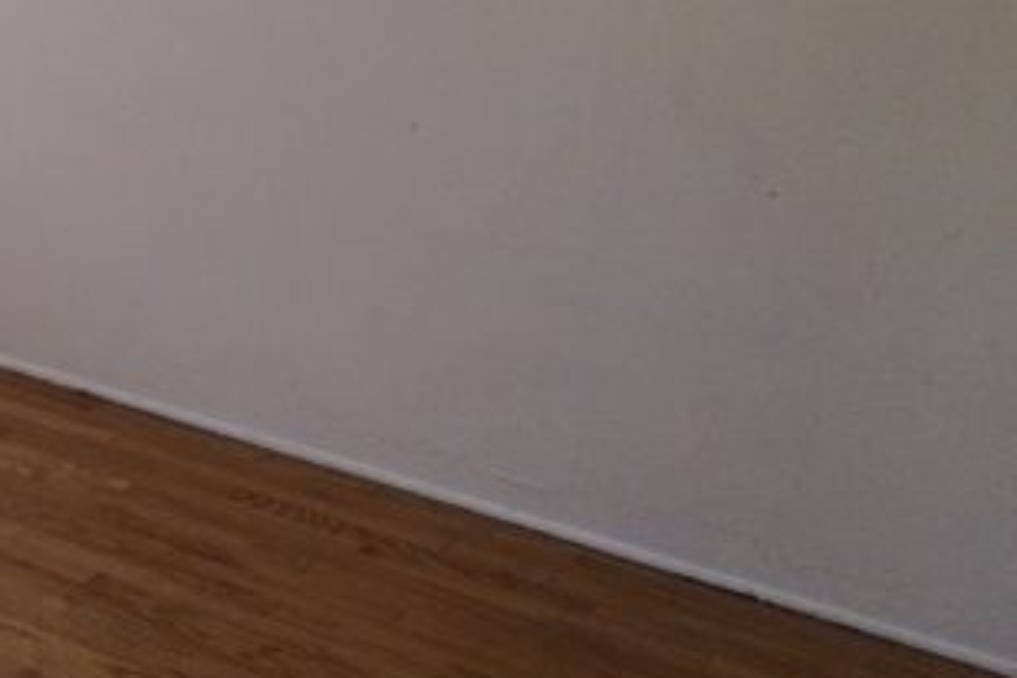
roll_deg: +1.2
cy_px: 76
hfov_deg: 28.4
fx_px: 1836
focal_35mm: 65
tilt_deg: -14.5
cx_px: -71
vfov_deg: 20.5
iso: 50
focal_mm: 4.15
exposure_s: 1/120
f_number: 2.2
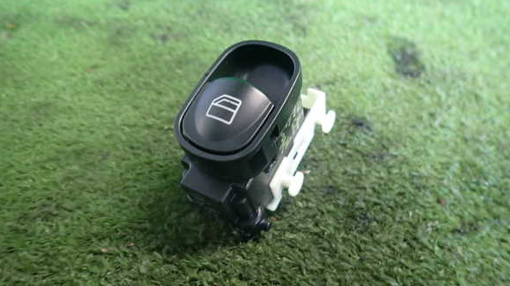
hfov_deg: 67.9
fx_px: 379
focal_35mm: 28
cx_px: 251
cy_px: 114
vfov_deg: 41.3
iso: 400
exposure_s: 1/30
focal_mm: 4.5
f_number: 2
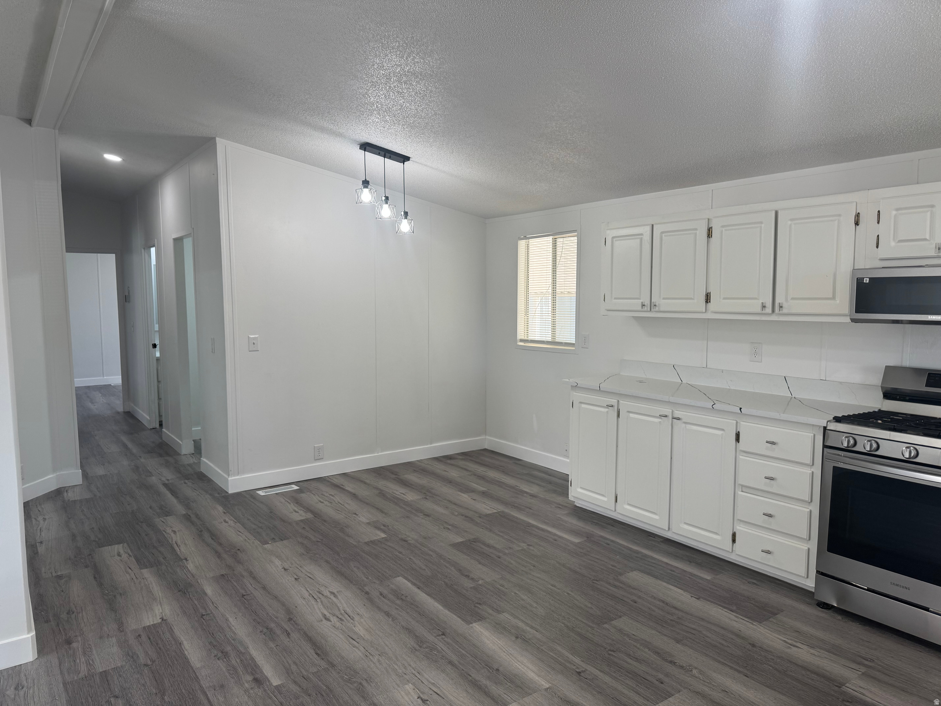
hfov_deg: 71.6
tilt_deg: -6.0
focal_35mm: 24
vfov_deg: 56.8
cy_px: 353
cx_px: 470
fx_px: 652
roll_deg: +0.4
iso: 64
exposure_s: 1/120
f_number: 1.78
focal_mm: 6.76
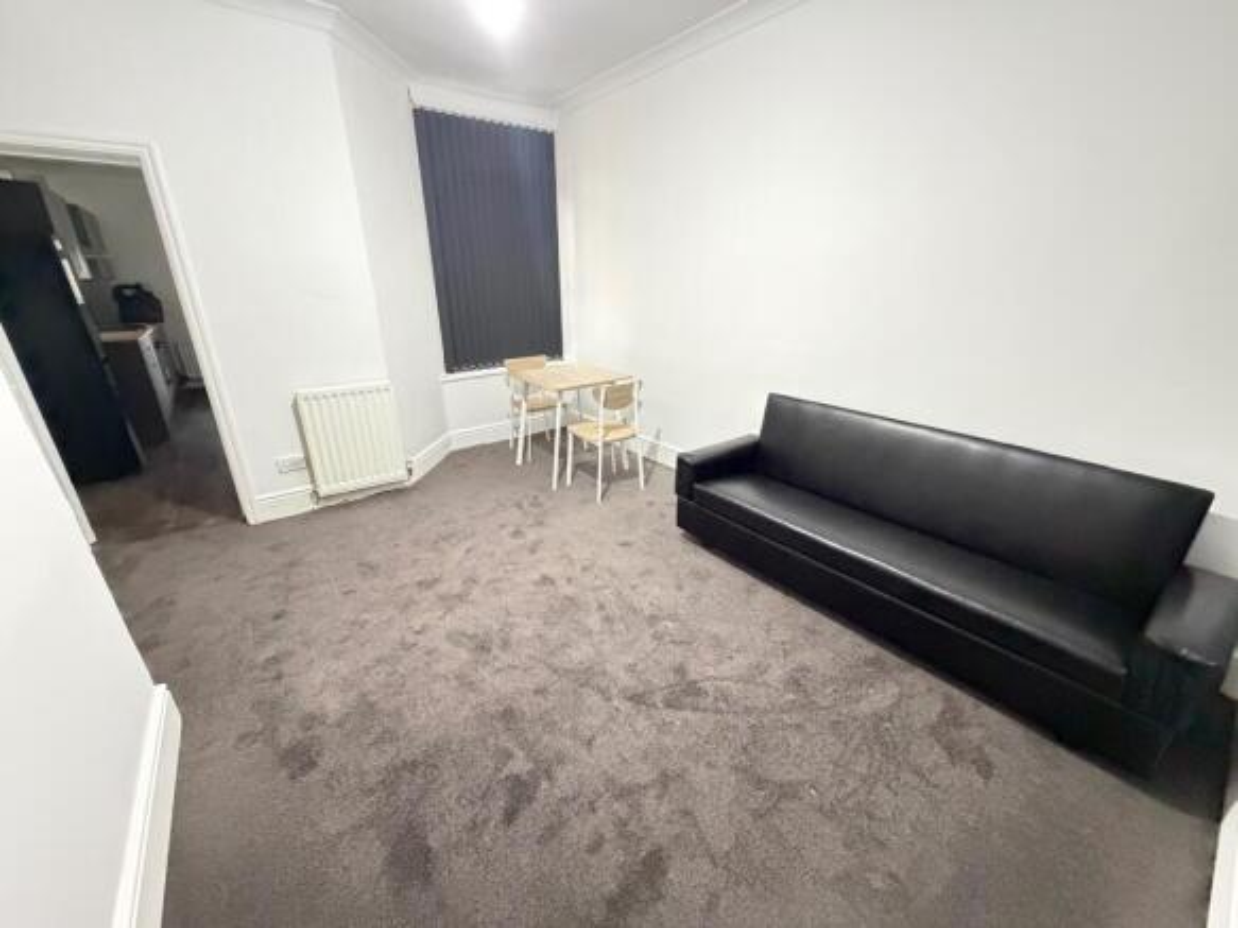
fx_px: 501
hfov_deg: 102.1
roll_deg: +0.5
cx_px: 619
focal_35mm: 14
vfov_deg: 85.7
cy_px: 464
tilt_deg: -21.4
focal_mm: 2.22
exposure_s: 1/33
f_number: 2.2
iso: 1000
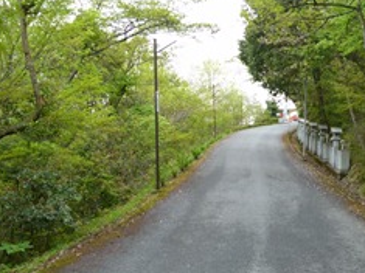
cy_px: 181
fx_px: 537
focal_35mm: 51
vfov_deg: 28.4
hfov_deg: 37.0
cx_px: 255
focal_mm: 4.5
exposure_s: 1/125
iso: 100
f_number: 4
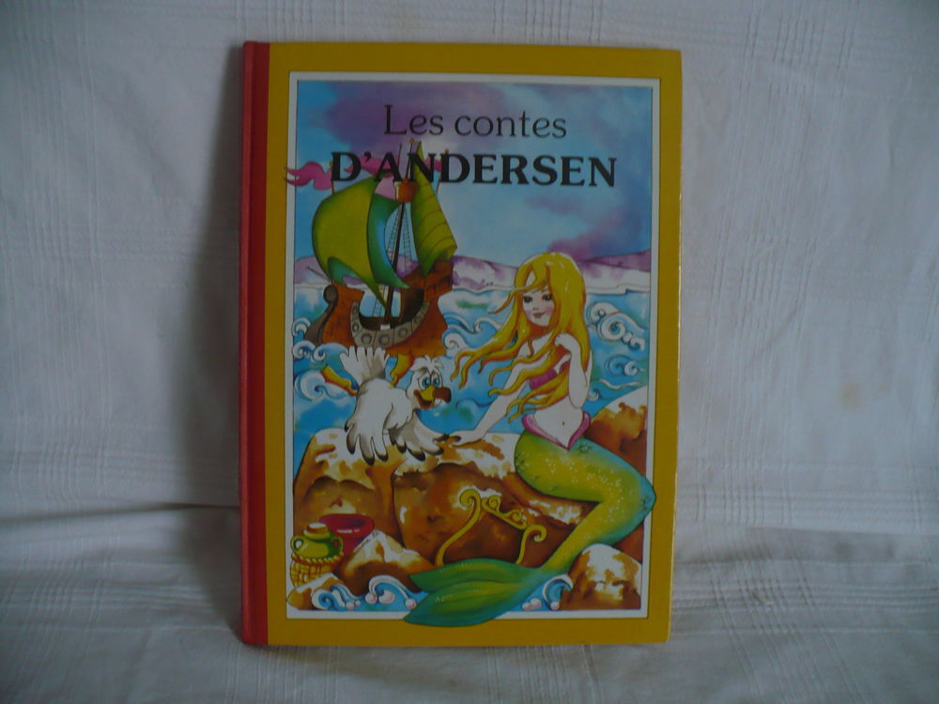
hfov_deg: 50.1
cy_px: 352
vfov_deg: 38.7
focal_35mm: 37
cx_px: 470
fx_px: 1004
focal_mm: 6.1
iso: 200
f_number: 2.8
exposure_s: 1/8
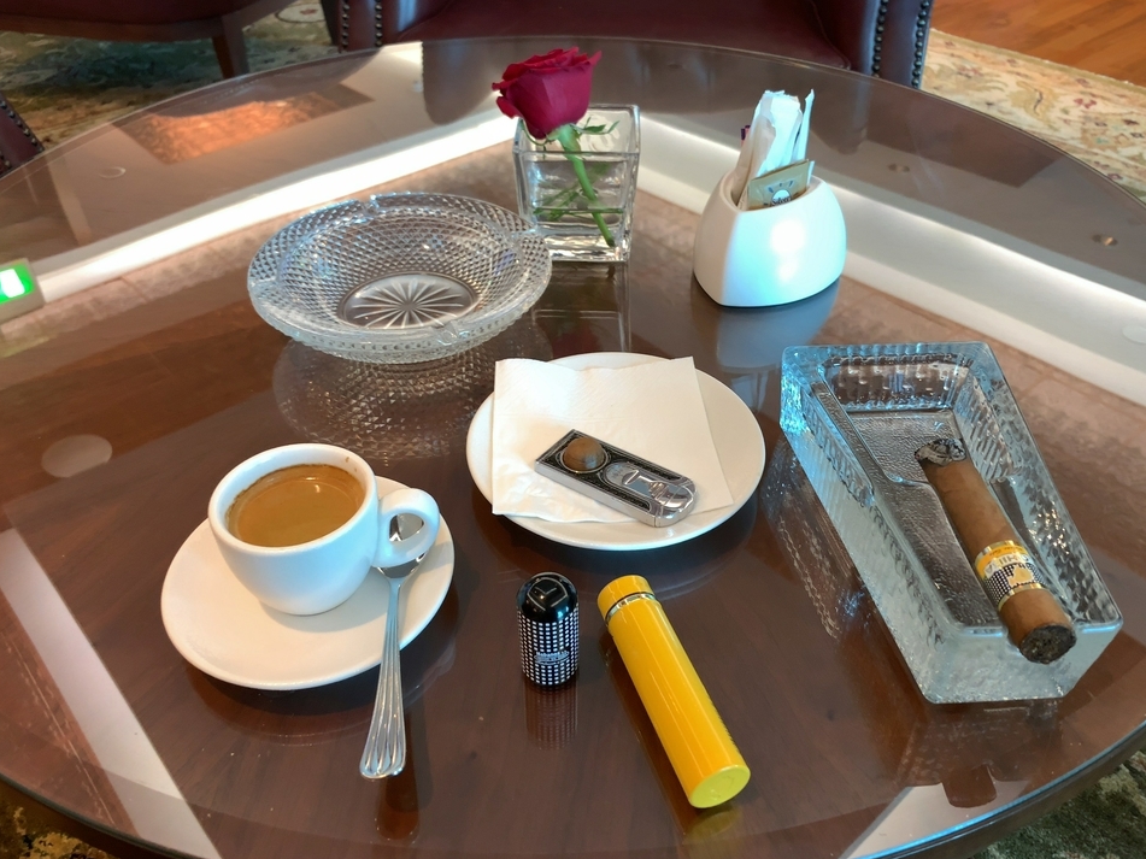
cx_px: 592
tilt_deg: -38.8
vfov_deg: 49.7
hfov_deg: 63.4
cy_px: 417
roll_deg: -0.6
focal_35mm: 28
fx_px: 927
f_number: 1.8
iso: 125
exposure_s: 1/30
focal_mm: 4.25
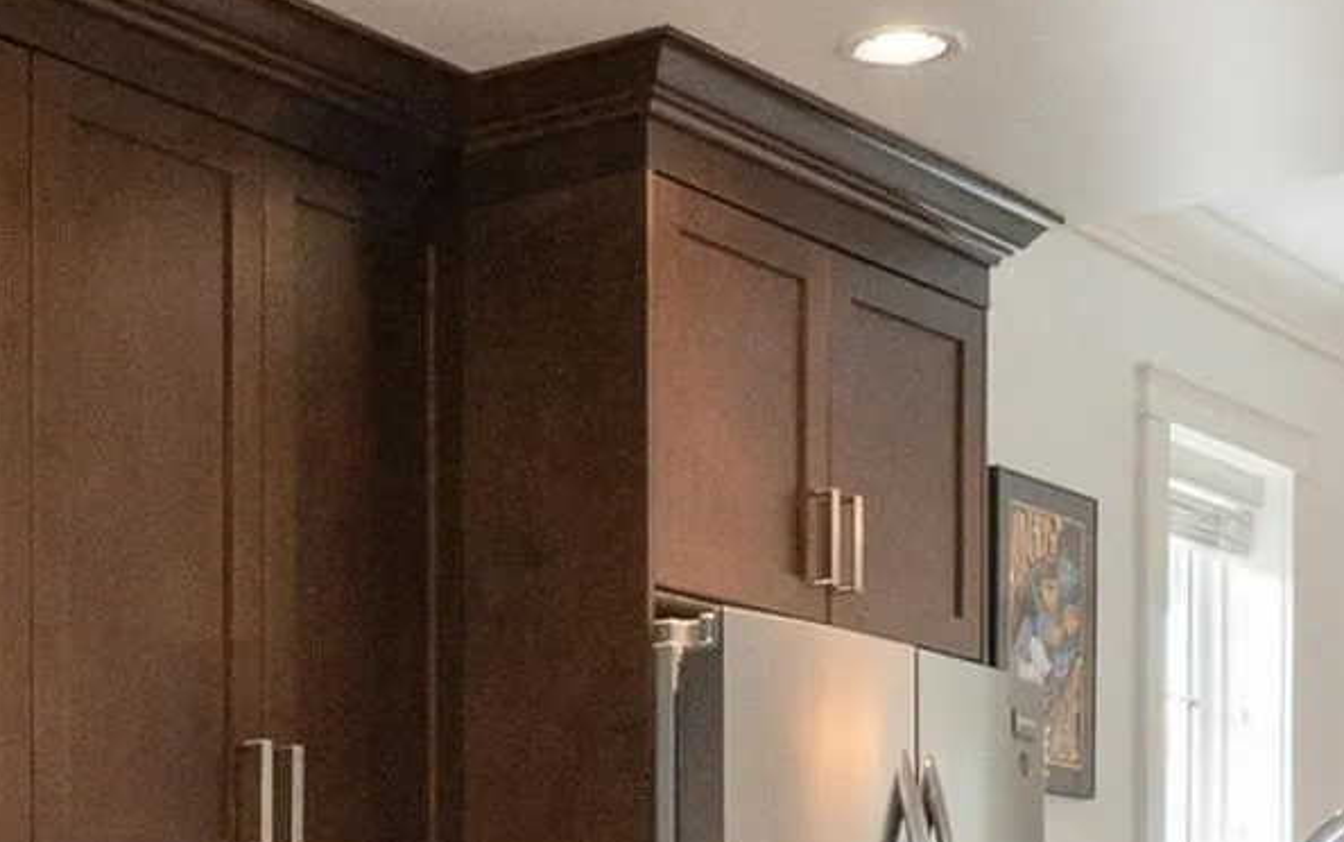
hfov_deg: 26.0
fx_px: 2895
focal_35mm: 79
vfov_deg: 15.5
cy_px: 1202
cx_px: 453
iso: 320
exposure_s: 1/15
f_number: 10
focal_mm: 10
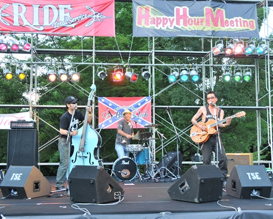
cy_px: 111
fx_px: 364
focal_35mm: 45
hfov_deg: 41.2
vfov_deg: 33.4
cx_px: 136
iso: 200
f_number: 5.6
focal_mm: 26
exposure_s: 1/25
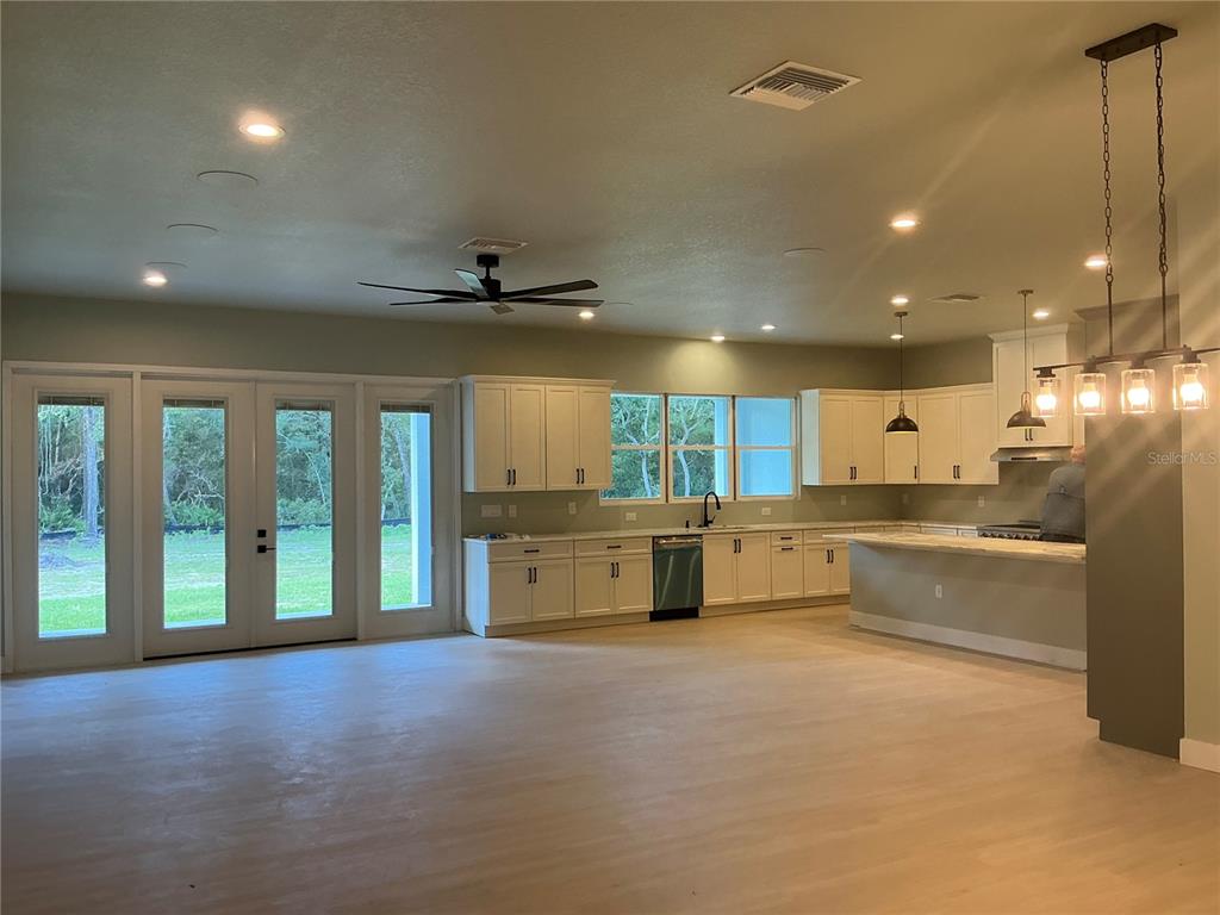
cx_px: 610
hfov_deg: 63.4
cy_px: 458
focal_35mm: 28
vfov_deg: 49.7
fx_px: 987
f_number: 1.8
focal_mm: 3
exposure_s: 1/60
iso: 50
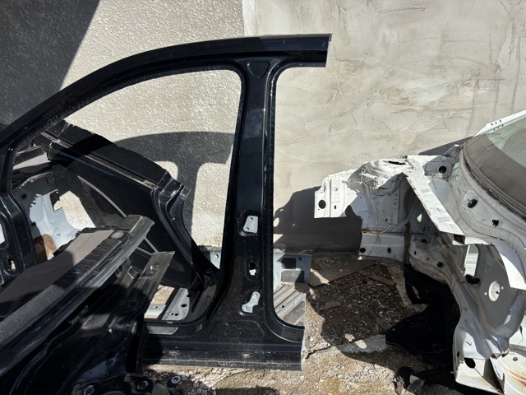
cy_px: 198
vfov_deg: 53.1
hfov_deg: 67.3
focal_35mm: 26
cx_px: 263
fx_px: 395
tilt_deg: -21.8
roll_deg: +1.5
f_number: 1.6
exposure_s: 1/3534
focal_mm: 5.96
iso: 50
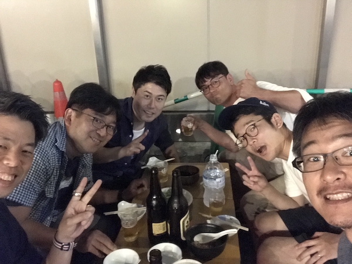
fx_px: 326
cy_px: 132
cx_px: 176
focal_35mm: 32
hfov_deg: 56.8
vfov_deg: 44.2
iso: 1600
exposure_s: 1/17
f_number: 2.2
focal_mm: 2.87
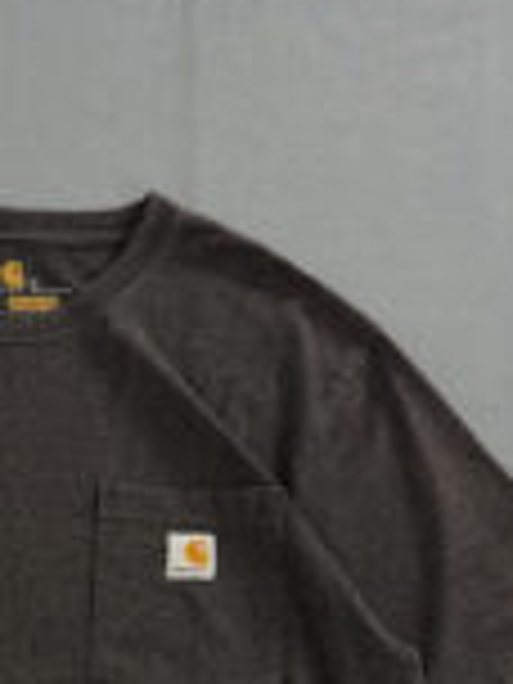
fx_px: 1245
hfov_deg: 22.6
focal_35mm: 63
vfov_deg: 27.9
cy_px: 760
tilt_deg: -85.0
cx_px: 27
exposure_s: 1/60
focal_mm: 6.76
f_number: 1.78
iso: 160
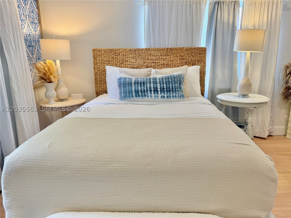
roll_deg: +0.3
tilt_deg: -15.6
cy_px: 109
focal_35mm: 24
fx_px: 202
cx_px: 146
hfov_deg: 71.6
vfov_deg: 56.8
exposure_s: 1/115
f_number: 1.78
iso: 100
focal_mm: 6.76
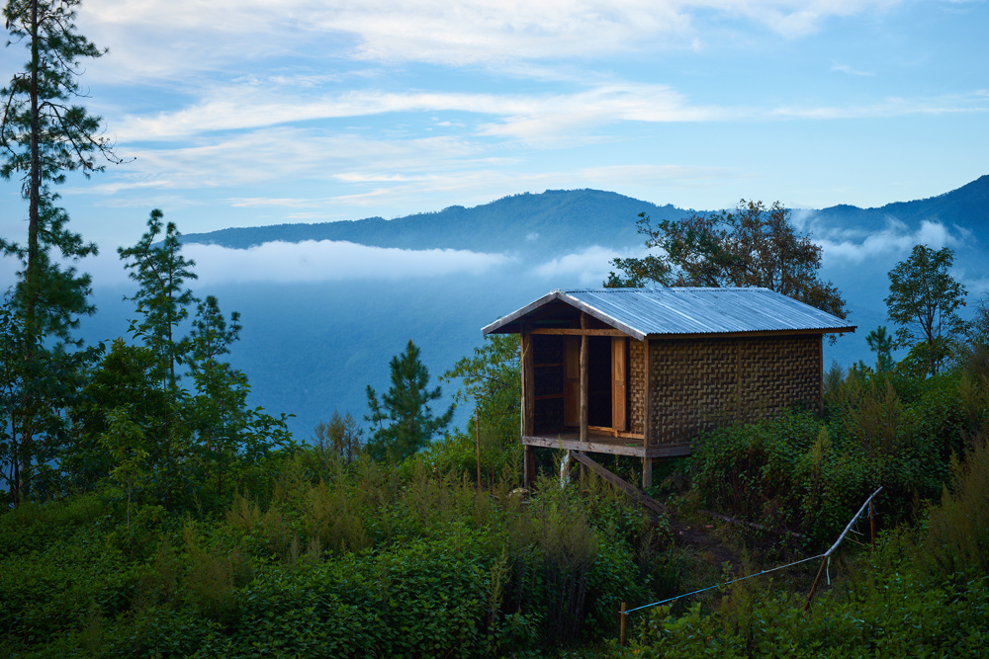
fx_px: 1374
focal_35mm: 50
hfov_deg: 39.6
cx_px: 494
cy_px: 330
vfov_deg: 27.0
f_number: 11
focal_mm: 50
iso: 100
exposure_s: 1/4
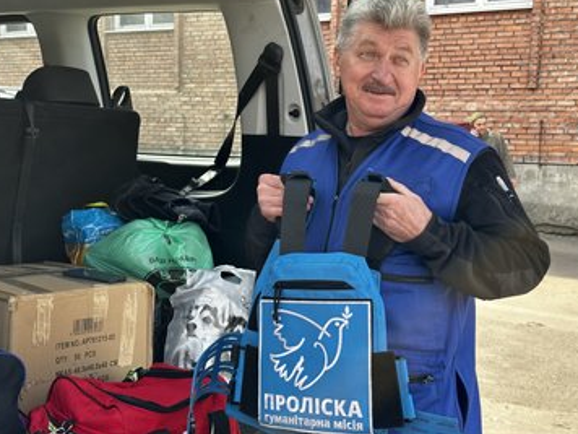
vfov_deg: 27.0
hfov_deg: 35.5
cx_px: 278
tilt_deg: -4.6
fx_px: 902
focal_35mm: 54
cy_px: 226
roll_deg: -1.8
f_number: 1.78
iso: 64
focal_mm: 6.86
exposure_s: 1/437
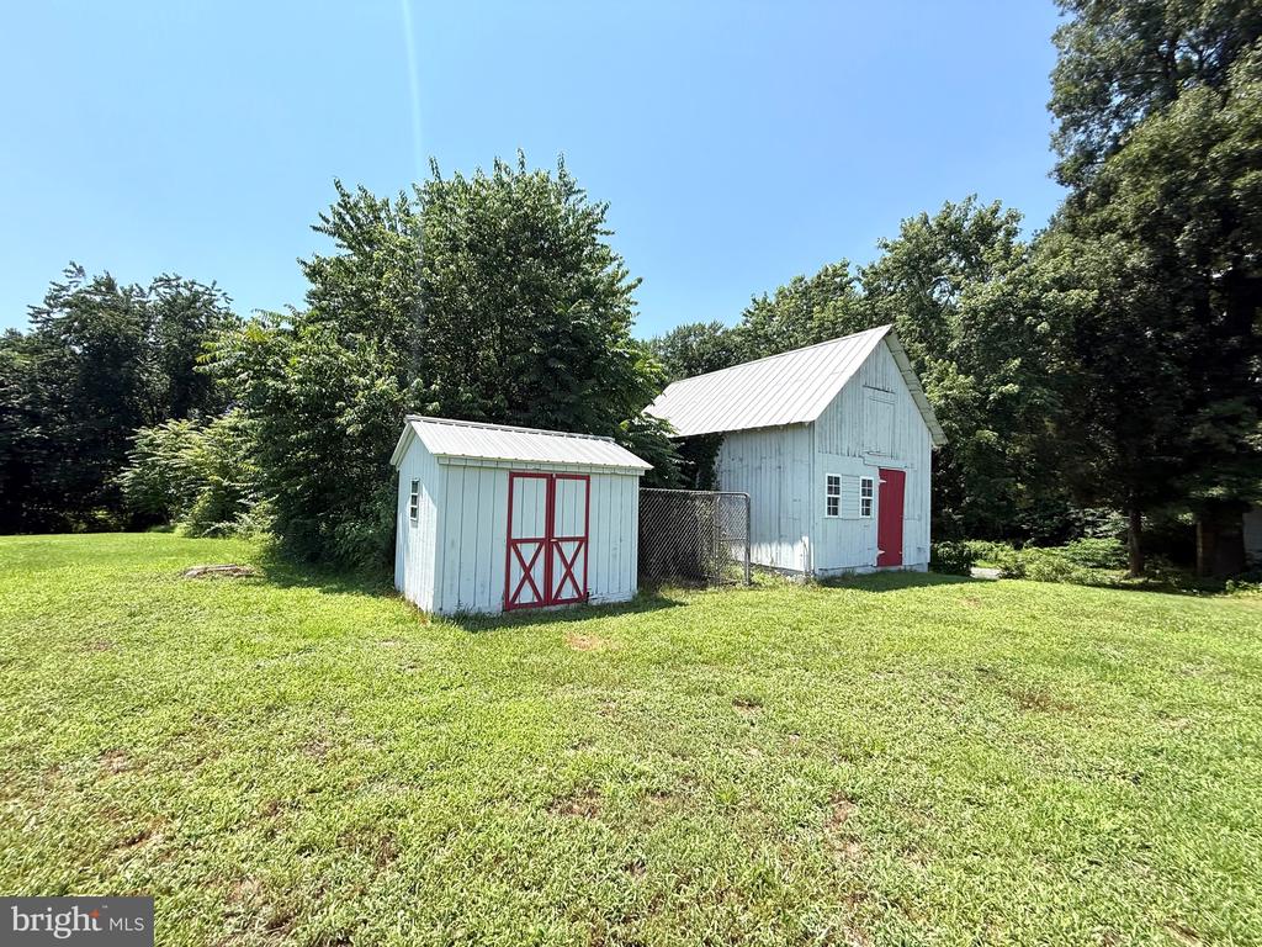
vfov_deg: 85.7
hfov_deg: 102.1
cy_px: 474
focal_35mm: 14
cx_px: 631
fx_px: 510
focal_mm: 2.22
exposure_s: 1/1368
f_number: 2.2
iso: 50
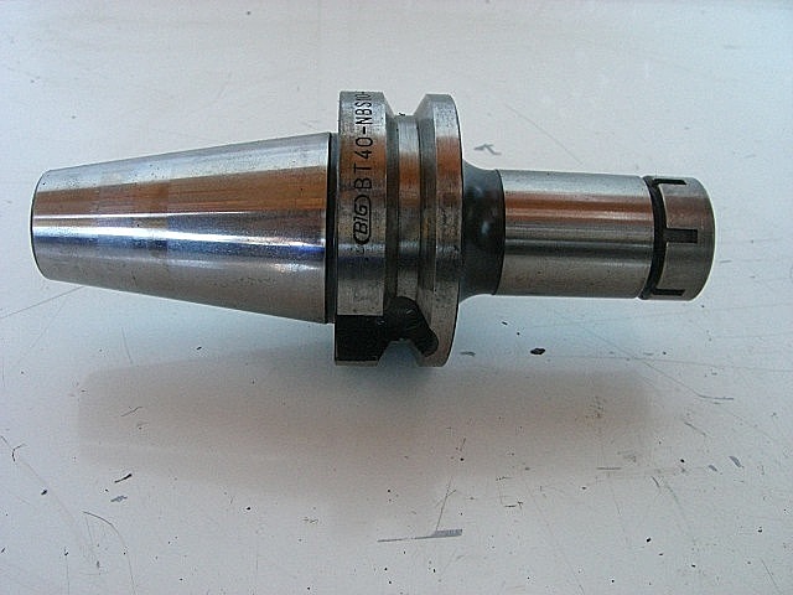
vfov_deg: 37.7
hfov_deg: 49.0
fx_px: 871
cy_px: 298
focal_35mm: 38
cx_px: 396
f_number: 2.7
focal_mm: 6.2
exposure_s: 1/100
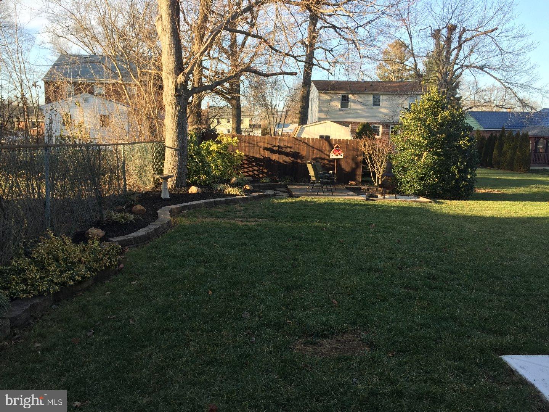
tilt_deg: -6.8
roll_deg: -1.8
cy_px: 206
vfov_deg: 48.2
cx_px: 274
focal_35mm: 29
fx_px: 460
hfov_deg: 61.7
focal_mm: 4.15
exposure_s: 1/306
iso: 32
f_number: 2.2
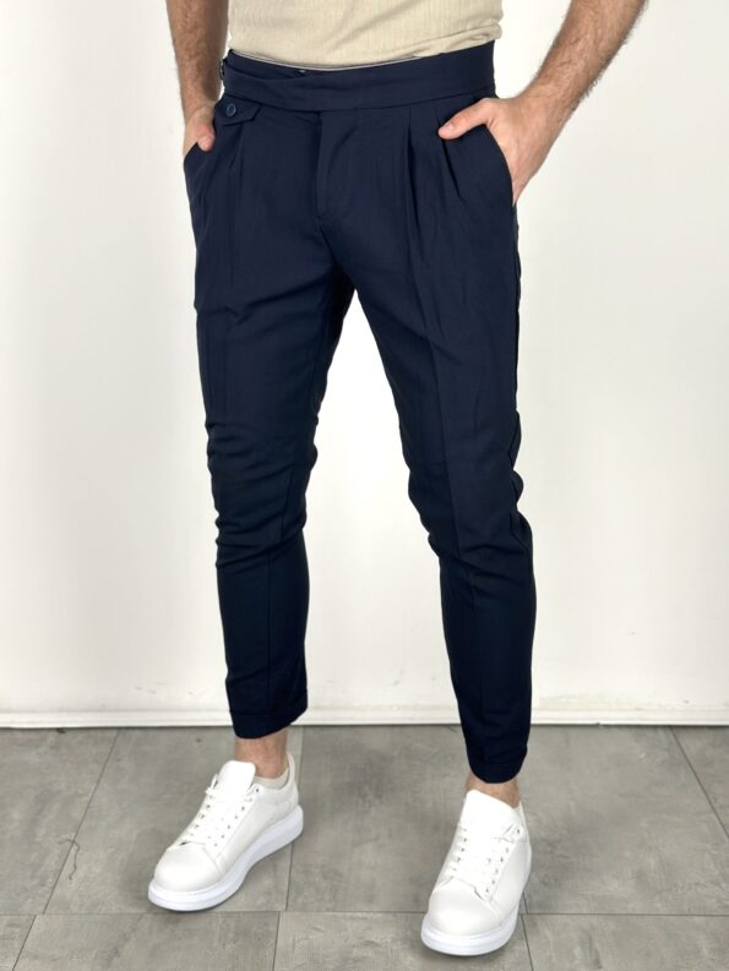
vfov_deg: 39.7
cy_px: 486
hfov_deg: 30.3
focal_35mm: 48
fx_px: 1347
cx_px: 364
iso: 80
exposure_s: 1/205
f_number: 1.78
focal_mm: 6.86
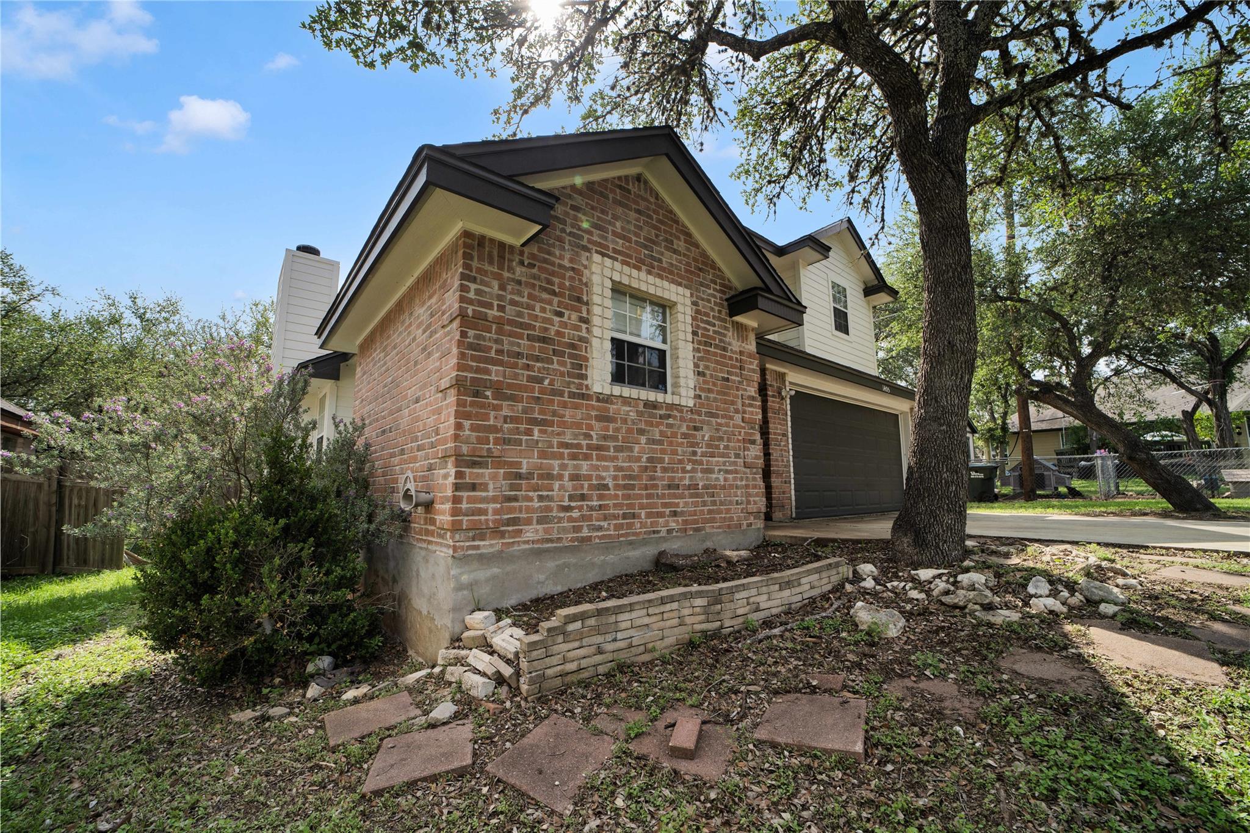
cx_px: 625
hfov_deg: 104.3
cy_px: 416
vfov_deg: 81.2
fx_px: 486
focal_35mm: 14
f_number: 8
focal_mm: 14
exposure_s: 1/250
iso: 200
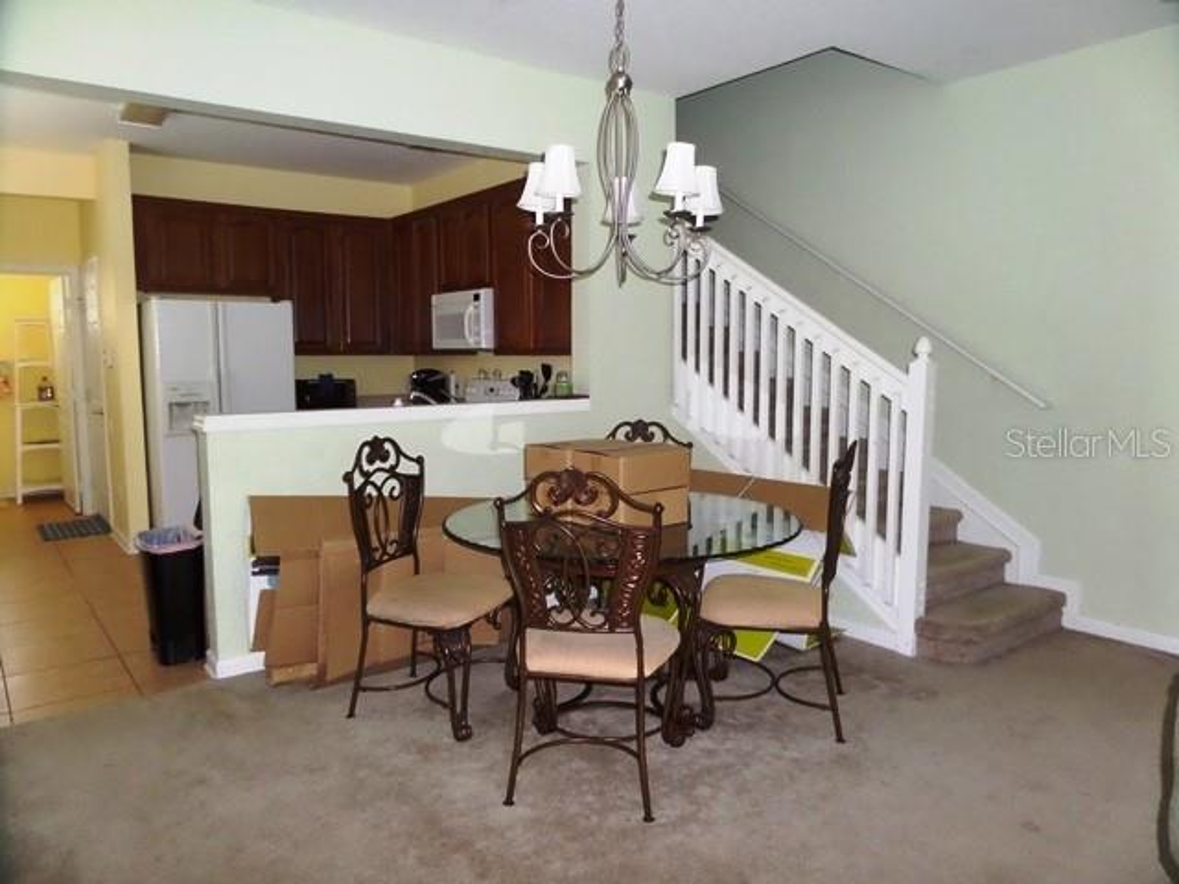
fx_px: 817
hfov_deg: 71.6
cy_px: 442
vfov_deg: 56.8
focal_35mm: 24
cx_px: 590
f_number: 3.2
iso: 480
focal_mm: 4
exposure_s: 1/30
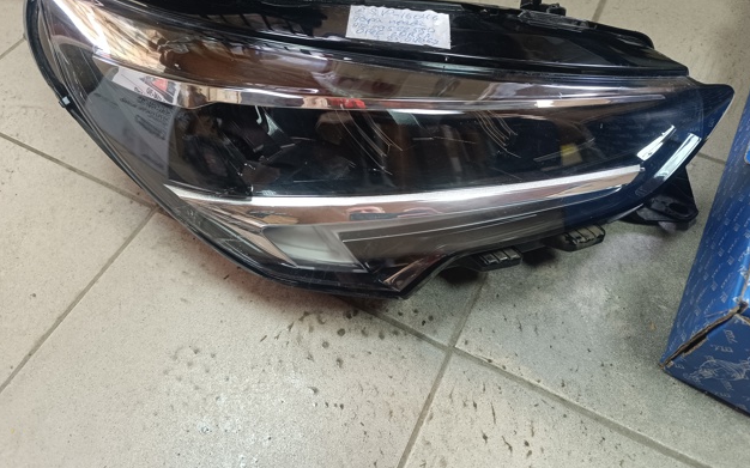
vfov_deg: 47.5
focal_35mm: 26
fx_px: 531
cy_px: 205
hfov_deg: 70.4
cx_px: 370
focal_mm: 6.14
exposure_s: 1/50
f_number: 1.65
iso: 1026
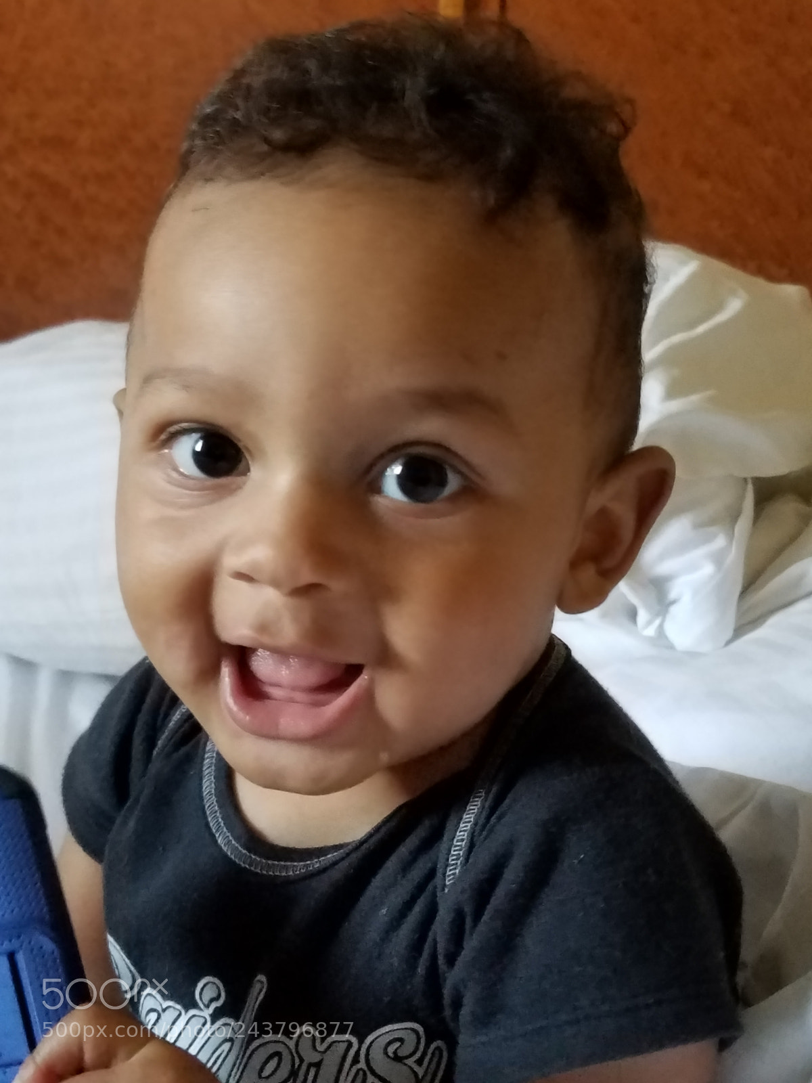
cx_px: 406
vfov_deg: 67.3
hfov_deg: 53.1
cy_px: 542
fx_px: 813
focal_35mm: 26
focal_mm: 4.2
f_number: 1.7
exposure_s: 1/60
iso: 500
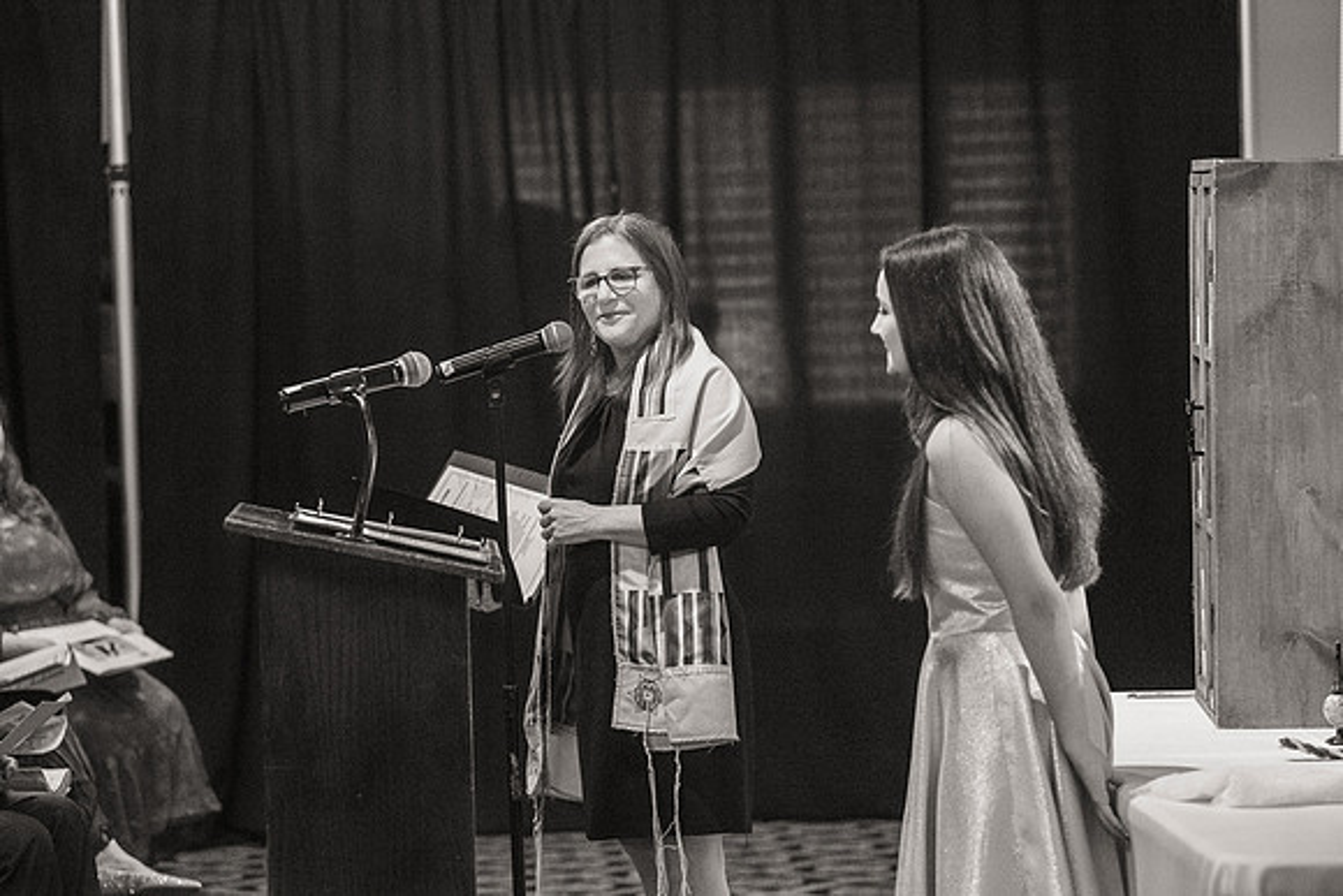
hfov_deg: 17.1
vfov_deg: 11.4
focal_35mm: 120
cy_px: 448
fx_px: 4478
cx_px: 672
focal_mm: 120
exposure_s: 1/160
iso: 12800
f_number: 3.5
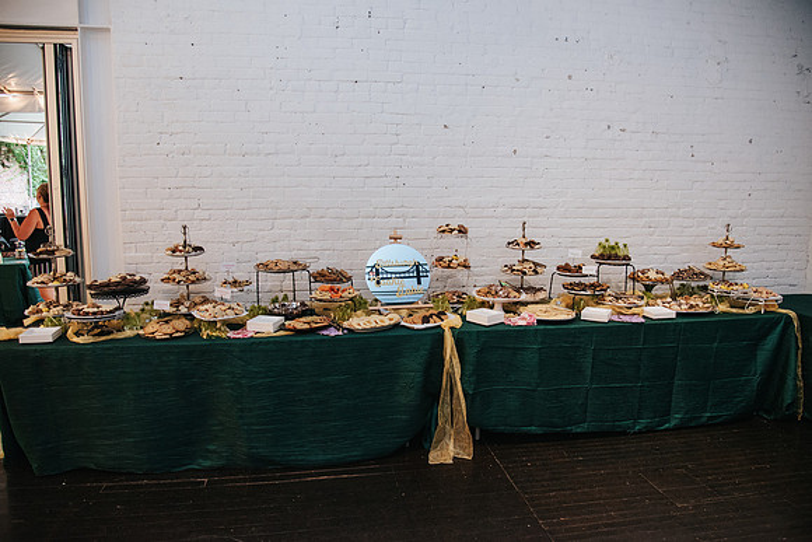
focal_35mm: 25
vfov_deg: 51.4
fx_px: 563
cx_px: 406
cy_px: 271
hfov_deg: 71.6
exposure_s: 1/60
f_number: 4
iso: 3200
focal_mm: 24
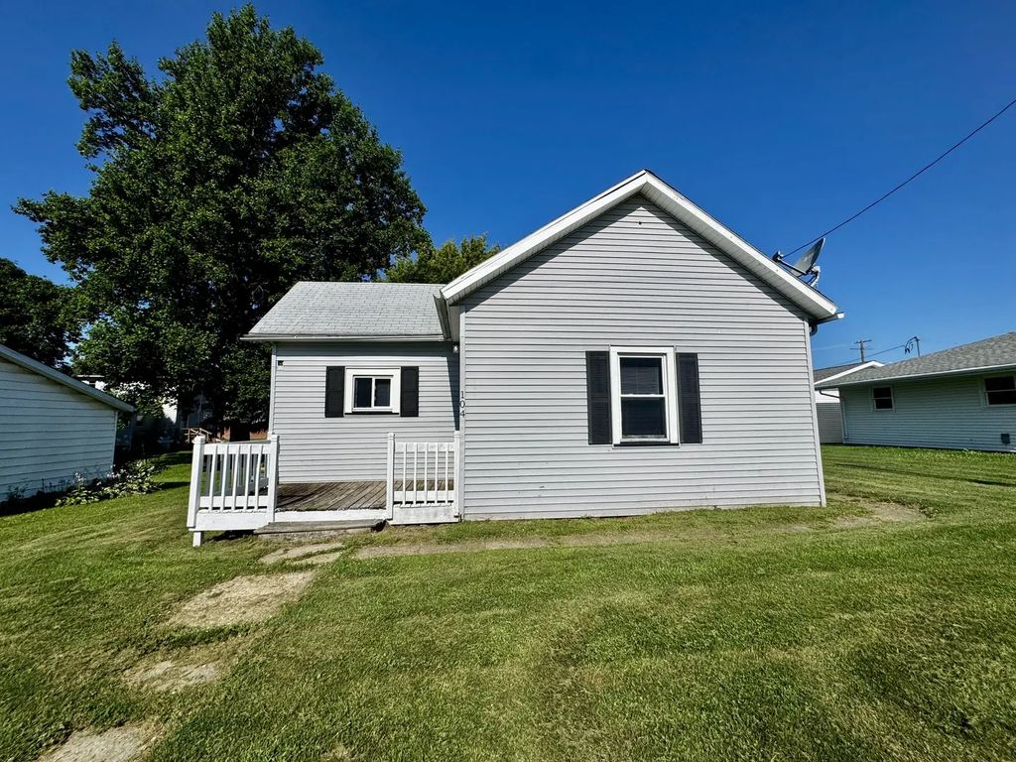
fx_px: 411
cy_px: 381
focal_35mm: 14
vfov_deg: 85.7
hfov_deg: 102.1
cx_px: 508
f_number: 2.2
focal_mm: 2.22
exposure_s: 1/4132
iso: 40
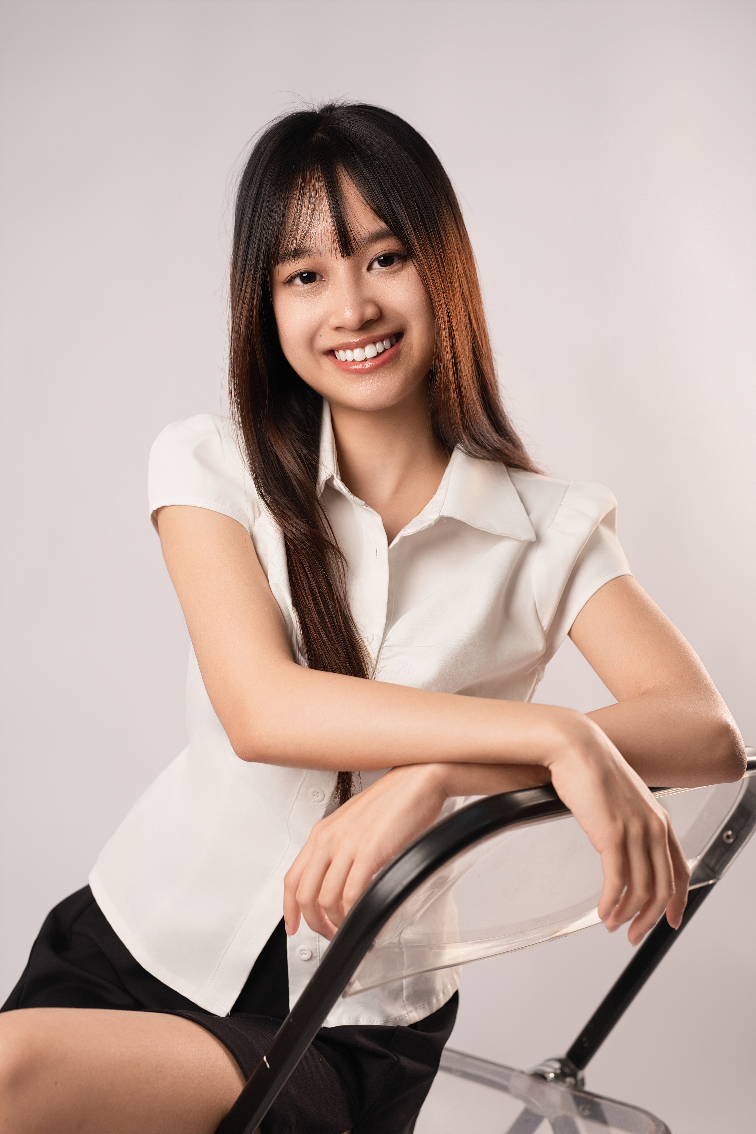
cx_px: 378
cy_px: 567
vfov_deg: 39.6
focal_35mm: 50
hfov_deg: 27.0
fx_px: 1575
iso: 250
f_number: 3.5
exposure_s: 1/160
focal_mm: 50
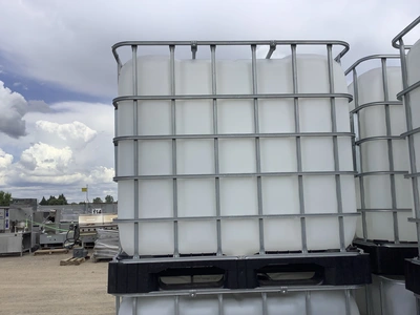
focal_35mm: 31
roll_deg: +0.3
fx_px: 376
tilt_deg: +6.3
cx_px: 210
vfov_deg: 45.4
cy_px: 158
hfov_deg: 58.4
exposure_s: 1/2398
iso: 25
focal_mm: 3.3
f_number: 2.4
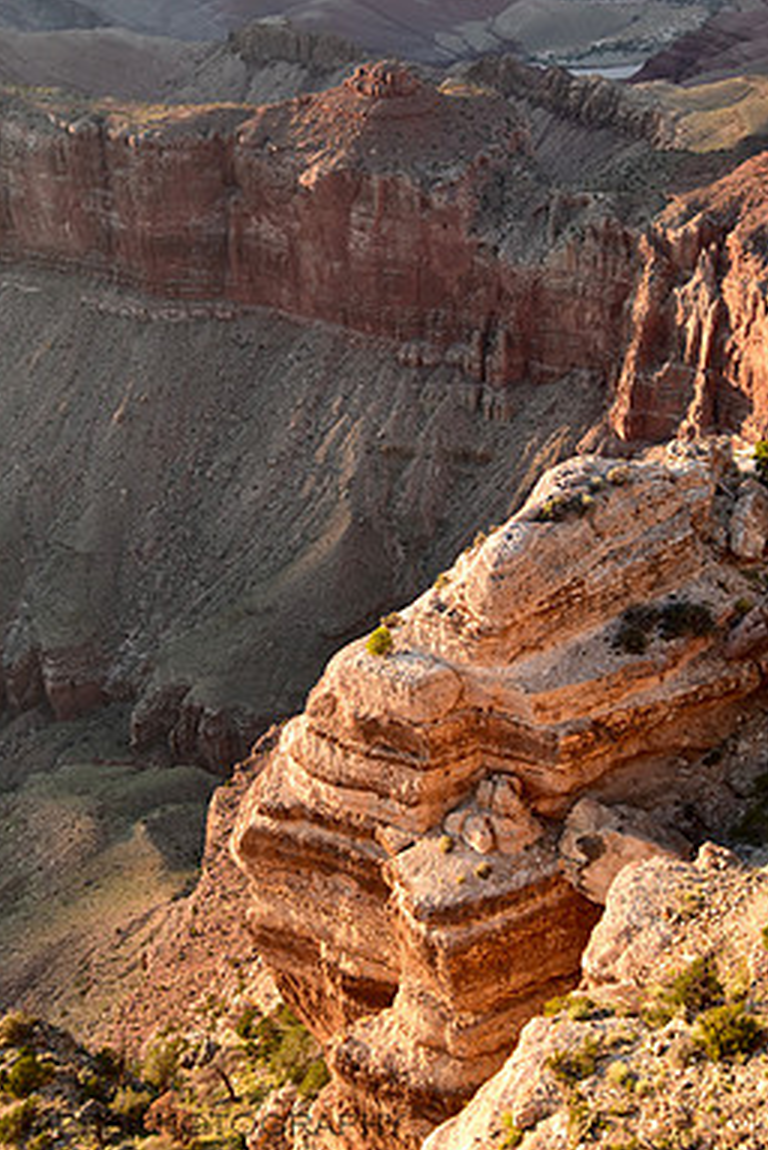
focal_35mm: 55
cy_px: 495
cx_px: 357
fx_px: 1743
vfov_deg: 36.4
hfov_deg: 24.8
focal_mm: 31
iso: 400
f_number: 4.8
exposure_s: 1/90
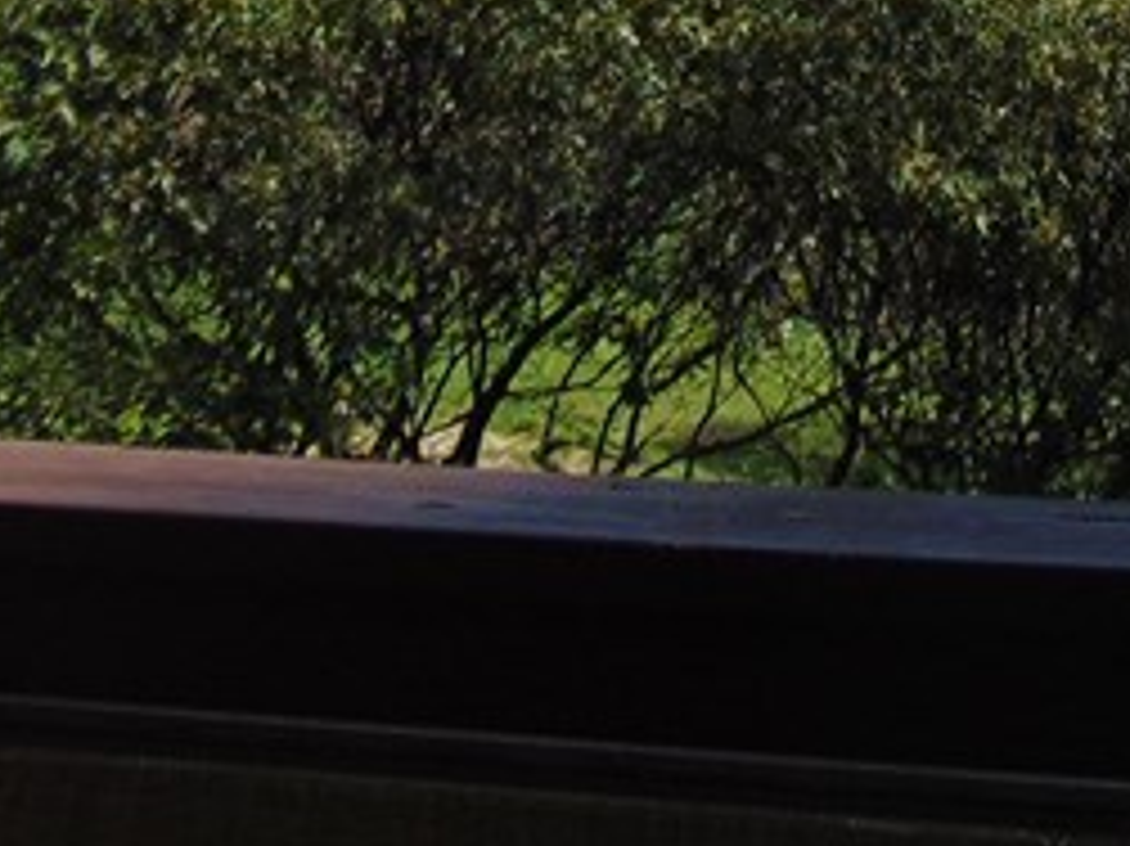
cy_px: -693
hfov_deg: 19.2
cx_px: 824
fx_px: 3328
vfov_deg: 13.1
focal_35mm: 102
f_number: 3
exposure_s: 1/1000
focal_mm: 4.5
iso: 80
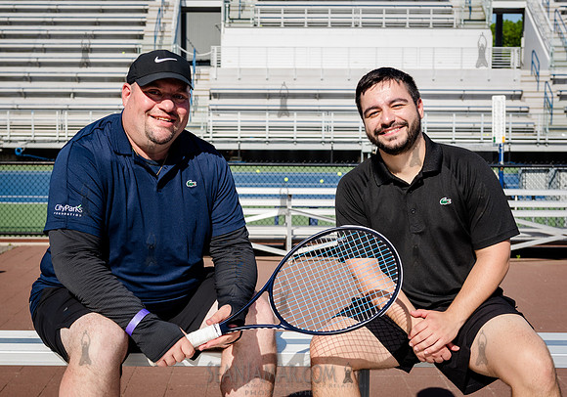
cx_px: 241
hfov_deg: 34.5
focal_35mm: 57
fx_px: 912
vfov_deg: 24.6
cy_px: 203
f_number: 5
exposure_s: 1/640
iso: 200
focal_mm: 48
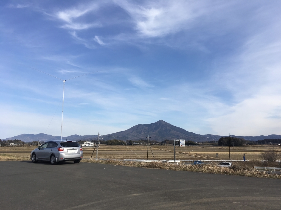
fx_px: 235
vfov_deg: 48.2
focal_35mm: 29
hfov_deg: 61.7
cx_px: 140
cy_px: 105
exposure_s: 1/1672
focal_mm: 4.15
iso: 25
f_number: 2.2
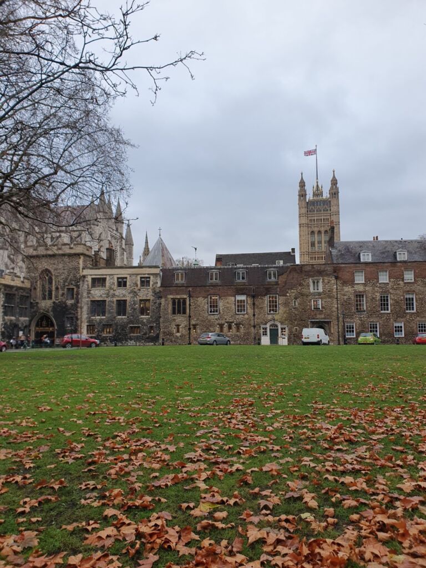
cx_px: 213
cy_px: 284
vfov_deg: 67.3
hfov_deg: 53.1
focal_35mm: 26
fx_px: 427
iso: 50
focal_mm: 4.32
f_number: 2.4
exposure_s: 1/111
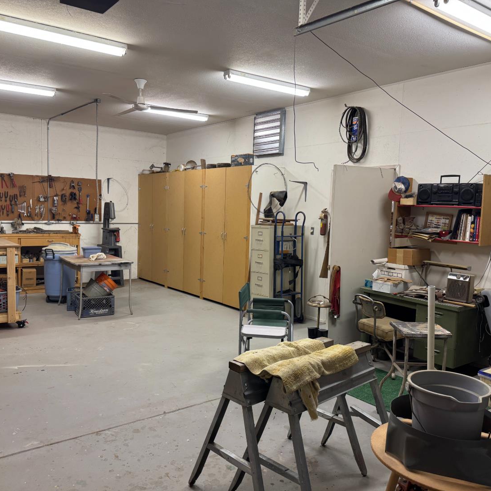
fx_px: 465
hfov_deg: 55.6
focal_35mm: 29
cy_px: 251
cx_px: 226
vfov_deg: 55.6
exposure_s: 1/60
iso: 160
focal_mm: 6.76
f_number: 1.78
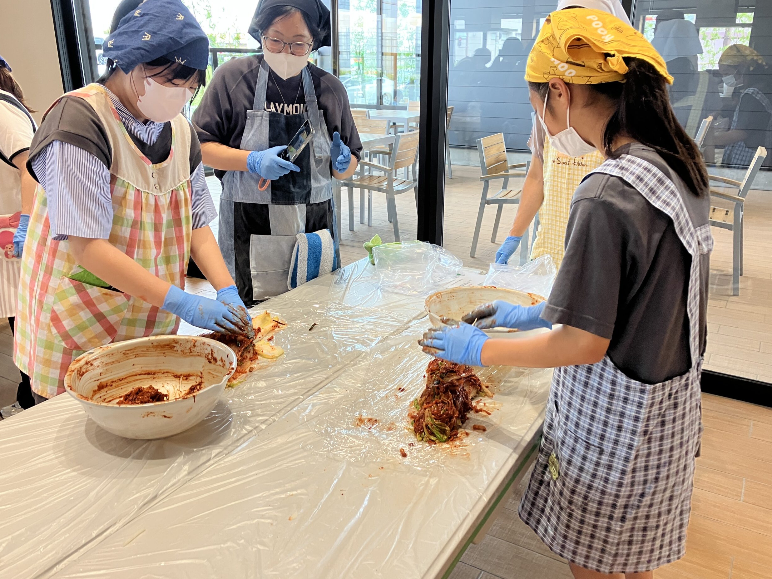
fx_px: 647
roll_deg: -0.8
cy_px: 284
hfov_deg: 61.7
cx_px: 388
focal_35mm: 29
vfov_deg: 48.2
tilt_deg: -17.0
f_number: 1.8
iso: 80
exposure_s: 1/66
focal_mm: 3.99
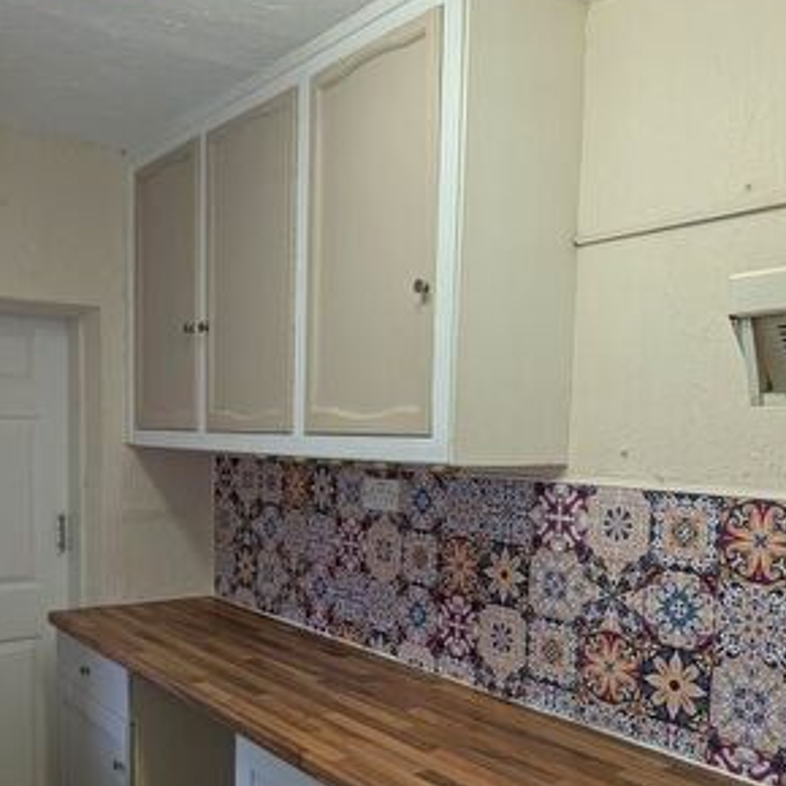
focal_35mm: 34
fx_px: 873
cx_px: 329
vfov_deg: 47.9
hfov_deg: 48.3
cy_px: 505
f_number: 2.2
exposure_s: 1/100
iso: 88
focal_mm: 2.35
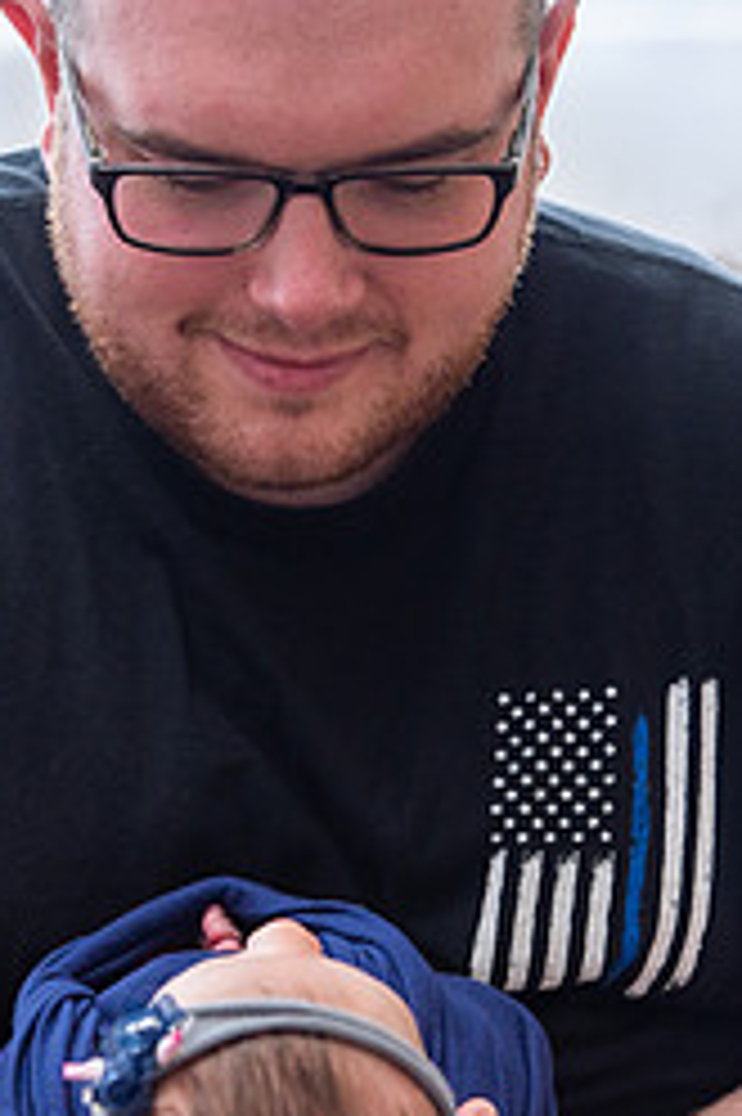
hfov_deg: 13.7
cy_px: 648
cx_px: 288
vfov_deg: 20.4
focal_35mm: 100
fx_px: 3096
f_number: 4.5
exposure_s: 1/250
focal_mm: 55
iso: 800
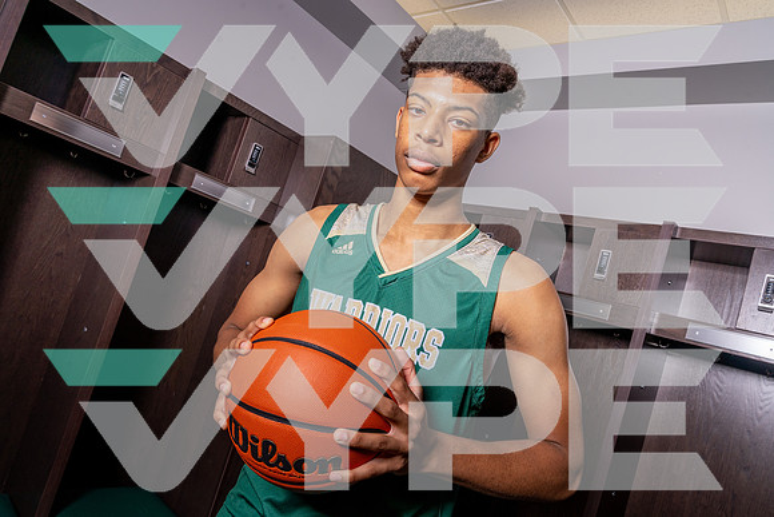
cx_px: 387
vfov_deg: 53.2
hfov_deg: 73.7
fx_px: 516
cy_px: 258
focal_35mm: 24
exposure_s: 1/250
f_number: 10
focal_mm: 24
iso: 320
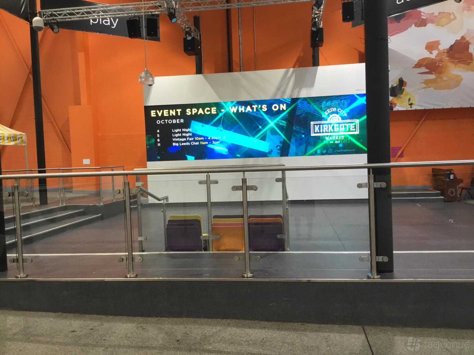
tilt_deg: -3.2
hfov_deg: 58.4
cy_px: 178
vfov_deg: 45.4
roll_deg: +2.9
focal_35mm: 31
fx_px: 424
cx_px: 237
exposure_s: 1/33
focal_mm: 3.3
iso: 100
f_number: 2.4
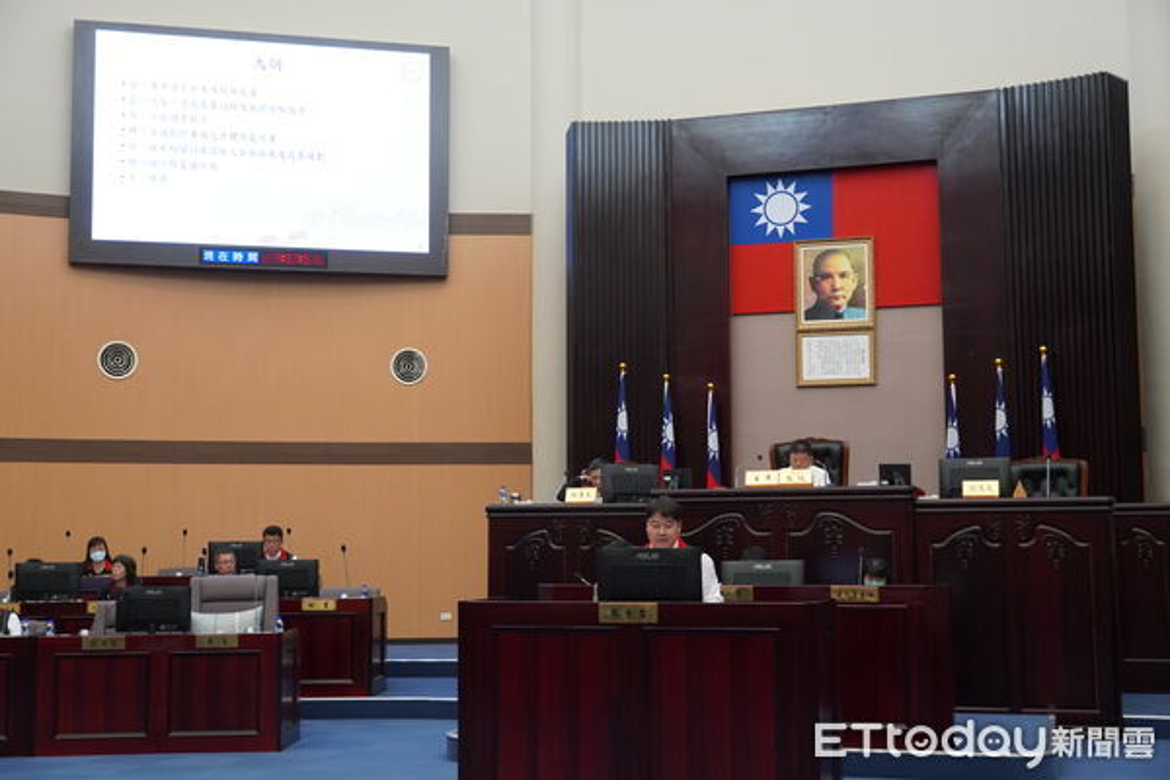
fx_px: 1560
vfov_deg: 28.1
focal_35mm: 48
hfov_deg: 41.1
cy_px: 390
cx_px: 585
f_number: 4.5
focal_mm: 32
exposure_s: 1/160
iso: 1000
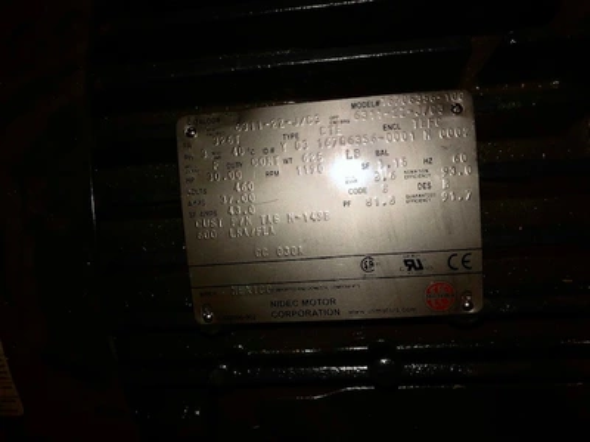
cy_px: 221
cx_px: 295
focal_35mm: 28
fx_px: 477
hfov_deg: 63.4
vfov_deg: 49.7
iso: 40
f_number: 1.8
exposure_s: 1/46
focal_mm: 3.99
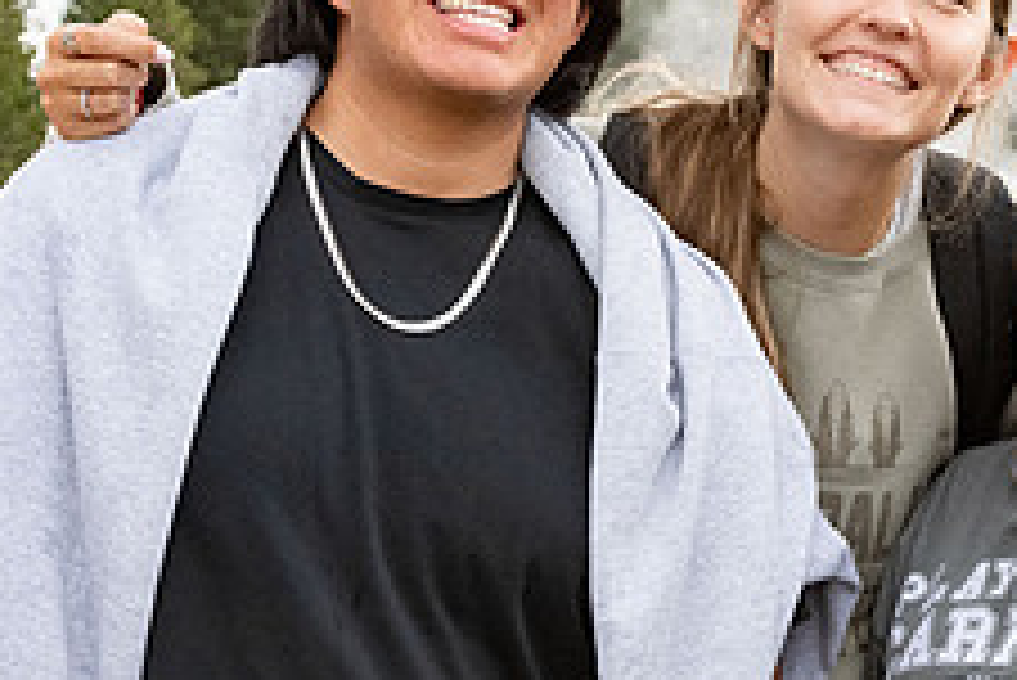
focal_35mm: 202
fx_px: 5710
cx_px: 917
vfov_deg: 6.8
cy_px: 459
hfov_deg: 10.1
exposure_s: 1/320
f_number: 13
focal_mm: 70
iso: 1600
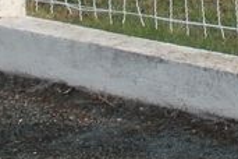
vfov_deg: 5.7
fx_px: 1487
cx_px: 597
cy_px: -296
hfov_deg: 8.3
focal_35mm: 225
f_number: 3.5
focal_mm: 6.6
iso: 100
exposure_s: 1/500
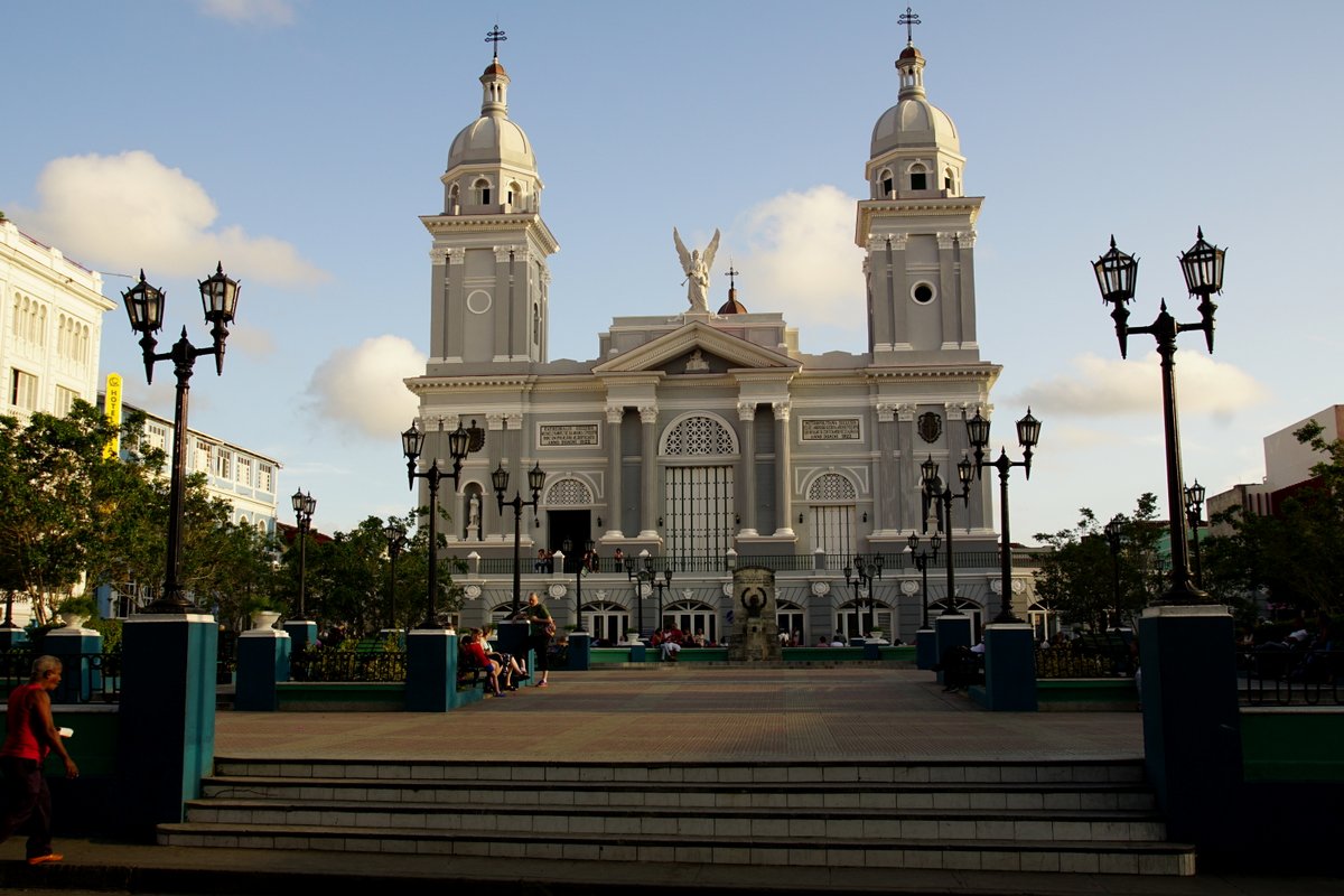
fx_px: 1120
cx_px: 672
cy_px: 448
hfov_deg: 61.9
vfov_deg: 43.6
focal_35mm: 30
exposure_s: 1/125
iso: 100
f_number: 8
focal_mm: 20
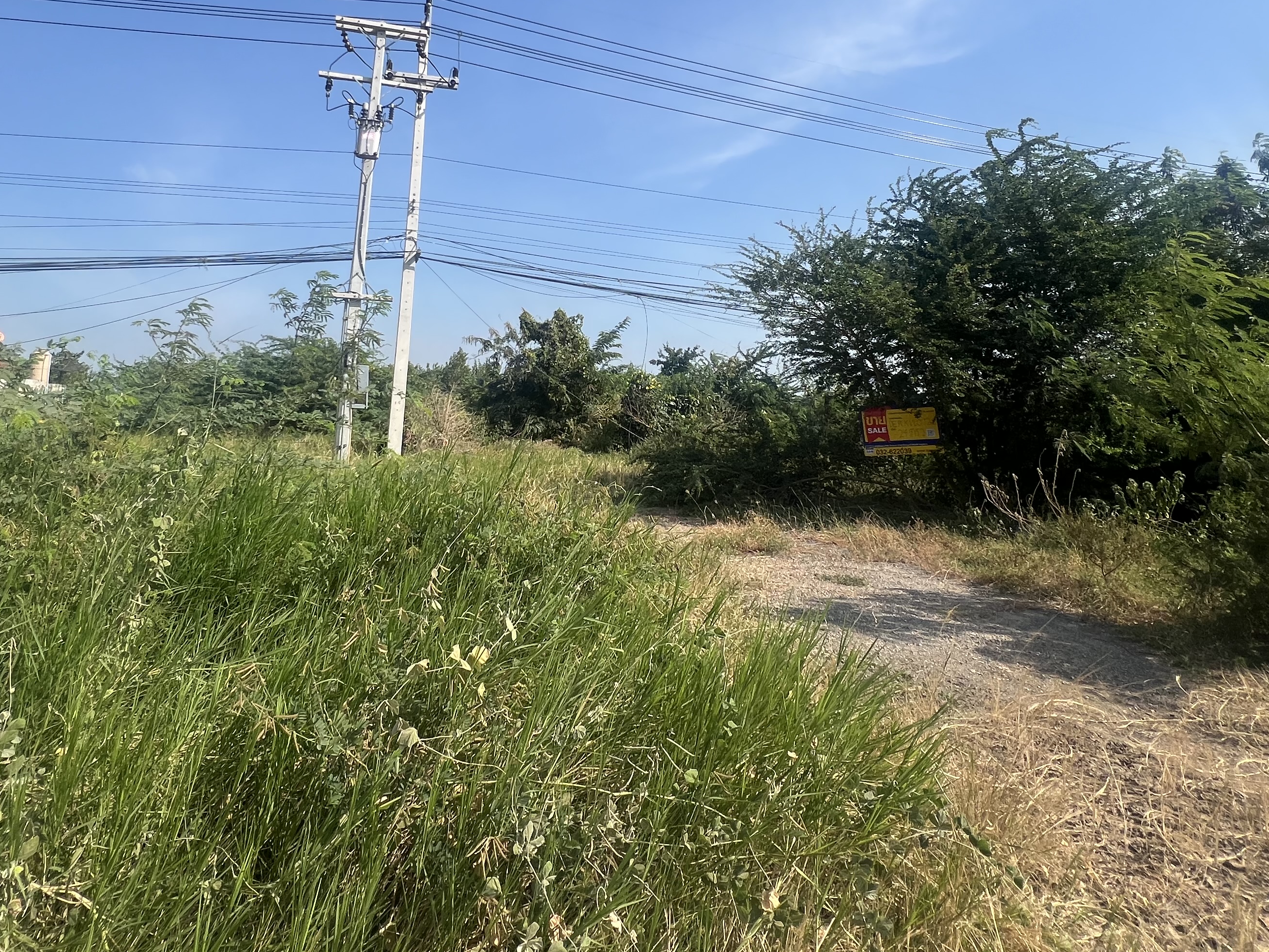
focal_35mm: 20
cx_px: 562
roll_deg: -1.5
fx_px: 733
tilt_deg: +10.8
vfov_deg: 62.8
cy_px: 257
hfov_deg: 81.4
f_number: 1.8
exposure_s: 1/1698
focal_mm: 1.57
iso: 32
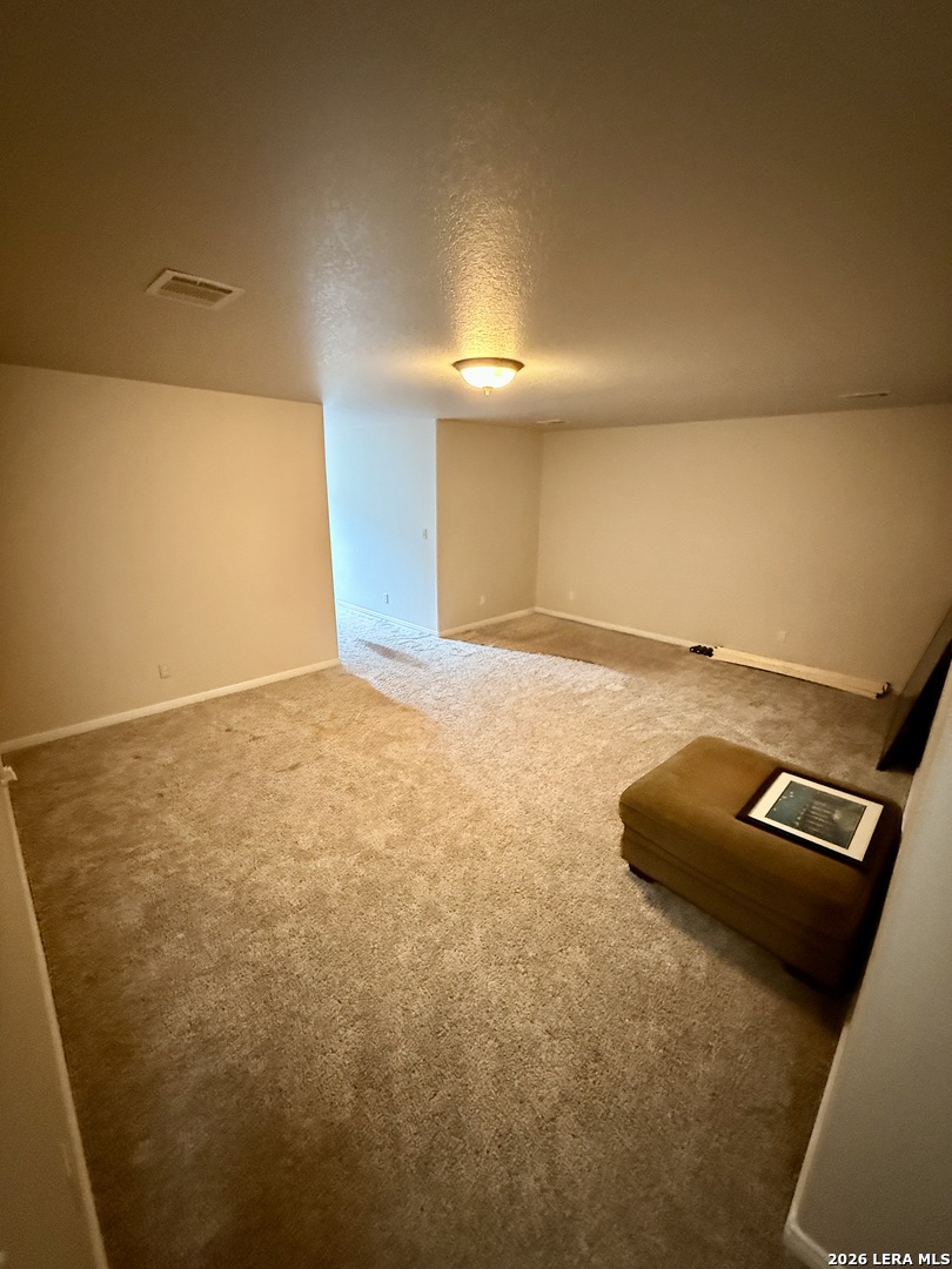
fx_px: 513
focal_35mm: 14
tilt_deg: -15.4
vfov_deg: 102.1
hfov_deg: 85.7
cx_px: 476
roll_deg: -1.3
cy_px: 634
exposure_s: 1/60
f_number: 2.2
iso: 1250
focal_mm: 2.22
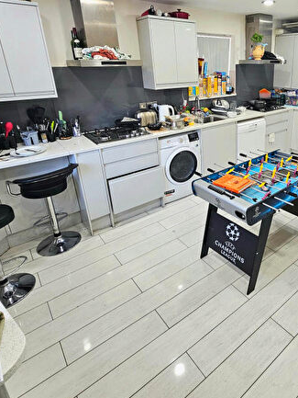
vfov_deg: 78.1
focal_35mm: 21
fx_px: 241
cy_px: 160
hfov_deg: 59.5
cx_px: 229
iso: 160
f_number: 2.2
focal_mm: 2.2
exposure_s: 1/50
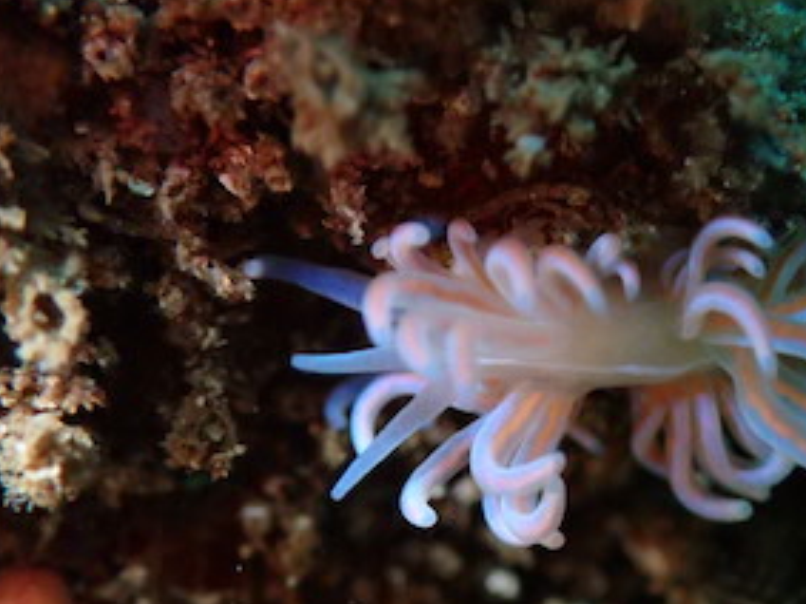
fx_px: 1234
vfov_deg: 27.3
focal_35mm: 53
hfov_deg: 35.6
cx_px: 578
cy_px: 426
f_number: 6.3
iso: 800
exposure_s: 1/30
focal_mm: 5.4
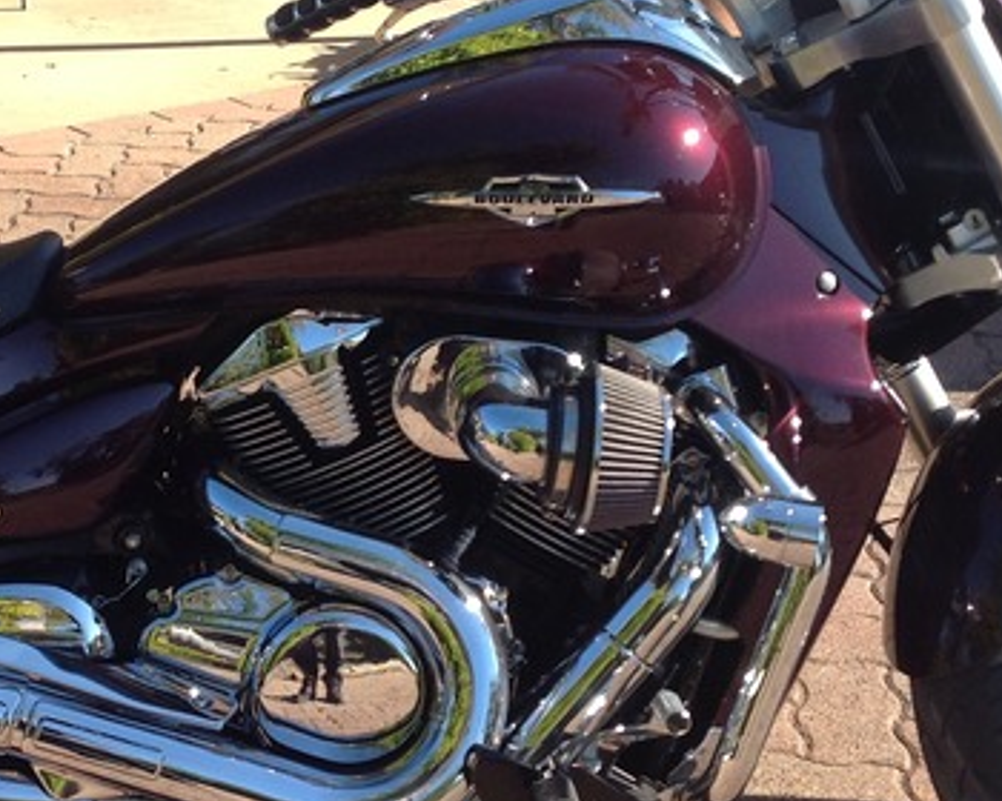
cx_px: 200
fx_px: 2313
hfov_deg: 24.1
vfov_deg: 19.7
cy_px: 389
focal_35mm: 78
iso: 50
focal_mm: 4.28
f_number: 2.4
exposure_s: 1/560
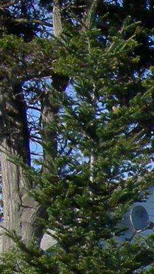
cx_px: 516
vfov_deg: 11.1
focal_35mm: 187
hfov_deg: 5.9
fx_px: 1356
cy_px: 409
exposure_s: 1/188
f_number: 6
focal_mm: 7.5
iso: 64
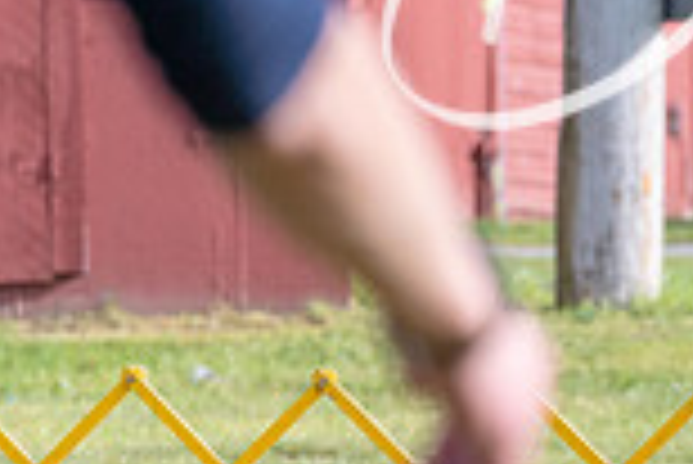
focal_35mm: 583
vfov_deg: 2.4
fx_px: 11233
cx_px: 1035
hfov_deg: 3.5
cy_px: 209
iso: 400
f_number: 5.6
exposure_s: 1/1250
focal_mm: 155
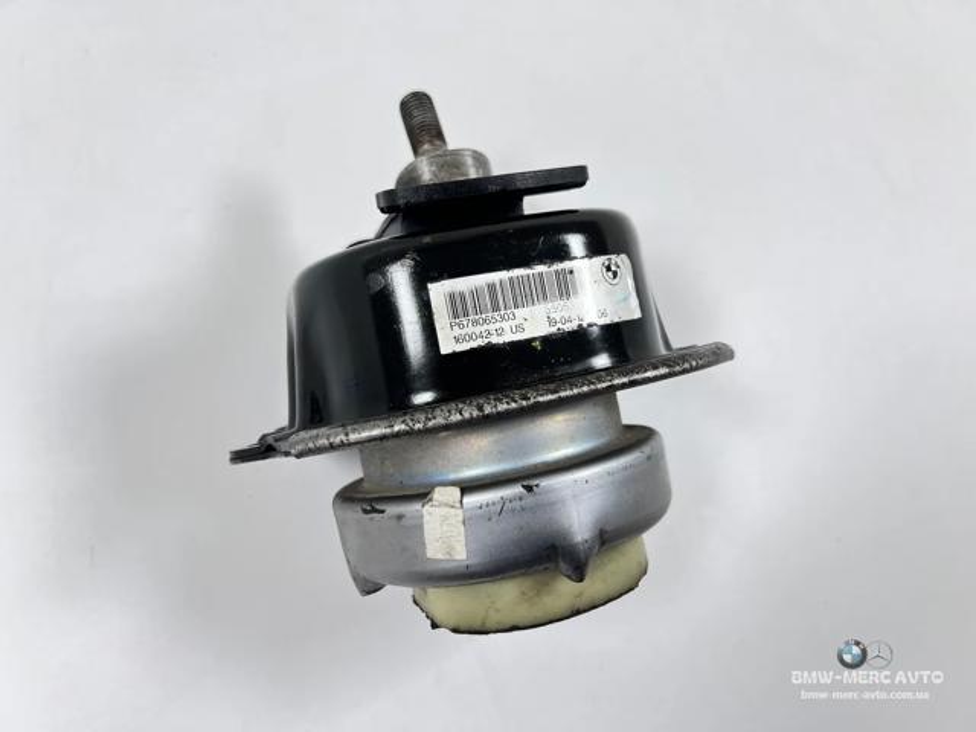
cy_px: 366
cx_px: 488
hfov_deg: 67.3
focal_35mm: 26
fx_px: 733
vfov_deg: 53.1
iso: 80
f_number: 1.5
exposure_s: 1/100
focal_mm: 5.7
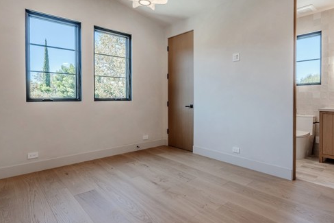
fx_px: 195
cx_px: 188
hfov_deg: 80.8
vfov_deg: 59.3
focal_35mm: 21
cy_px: 98
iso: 100
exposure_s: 1/60
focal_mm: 16
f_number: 9
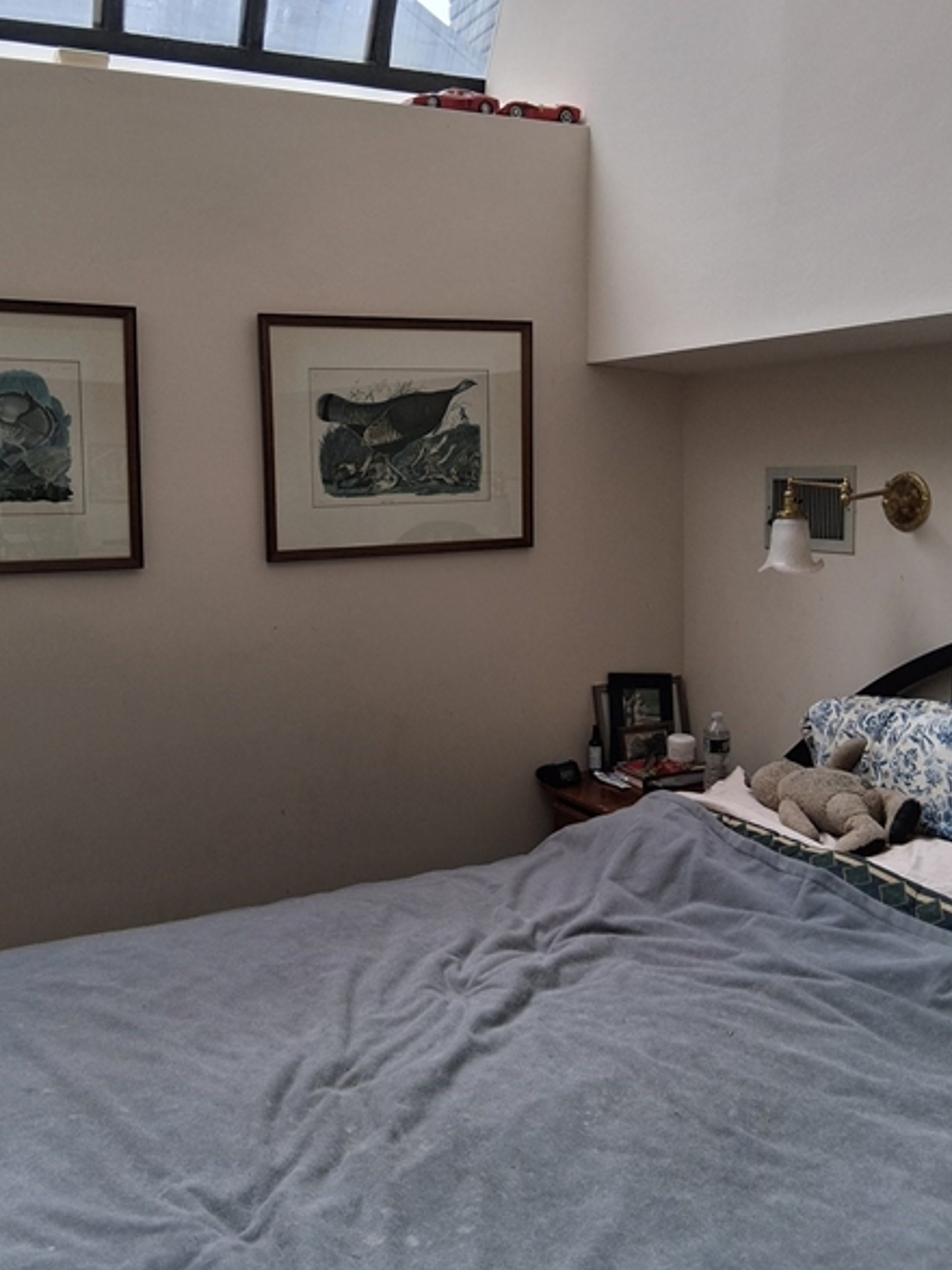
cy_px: 591
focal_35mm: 34
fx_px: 1247
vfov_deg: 53.9
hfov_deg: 41.8
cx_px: 446
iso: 25
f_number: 1.8
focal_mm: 3.98
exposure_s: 1/100
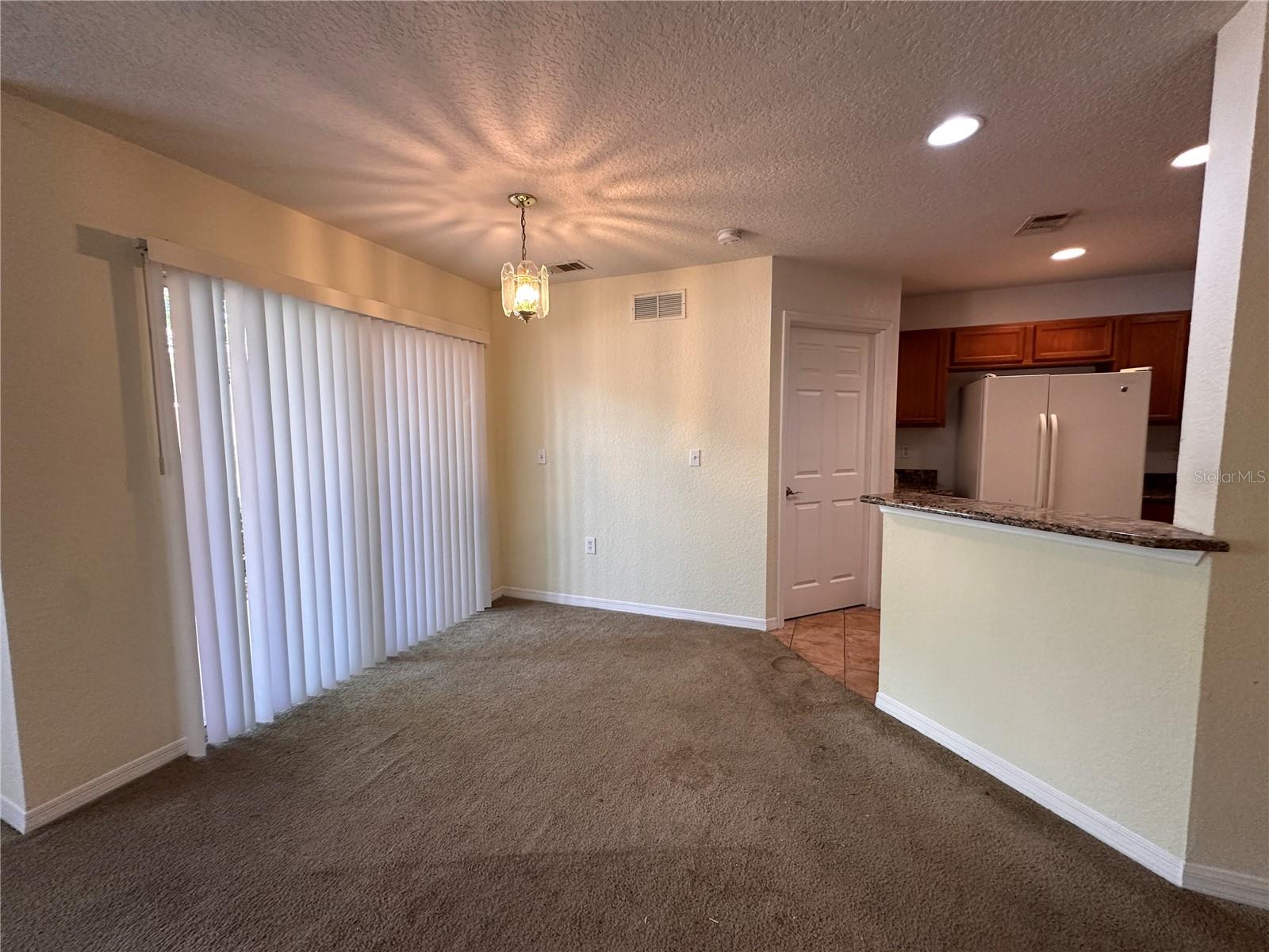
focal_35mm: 14
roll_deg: -0.1
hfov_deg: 102.1
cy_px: 476
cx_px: 634
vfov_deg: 85.7
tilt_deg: -5.3
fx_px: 513
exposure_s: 1/120
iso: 250
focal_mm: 2.22
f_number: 2.2
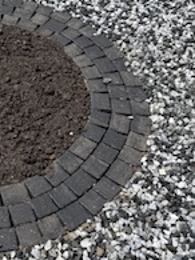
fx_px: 444
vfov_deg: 32.5
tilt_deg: -48.6
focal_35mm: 59
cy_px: 92
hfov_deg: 23.3
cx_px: -20
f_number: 1.78
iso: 80
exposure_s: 1/2907
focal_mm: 6.76
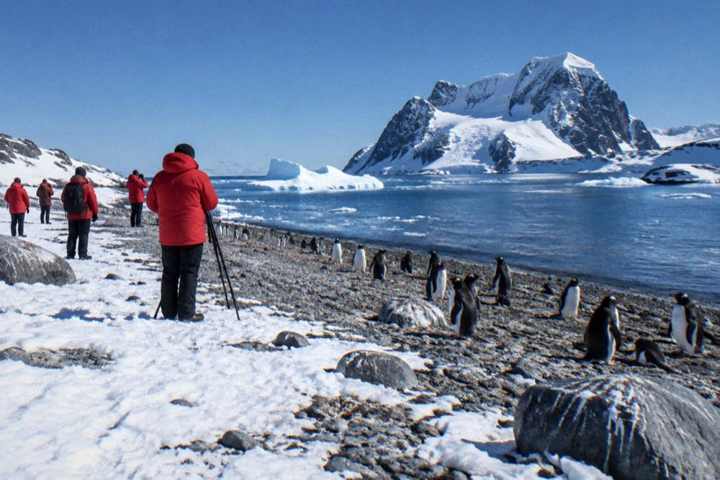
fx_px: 560
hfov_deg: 65.5
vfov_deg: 46.4
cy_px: 240
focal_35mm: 28
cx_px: 360
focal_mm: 28
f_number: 5
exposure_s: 1/1250
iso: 200
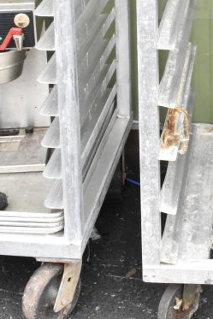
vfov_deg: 19.5
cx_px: 251
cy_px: -49
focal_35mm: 99
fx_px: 880
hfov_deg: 13.4
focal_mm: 27
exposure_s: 1/640
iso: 6400
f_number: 13
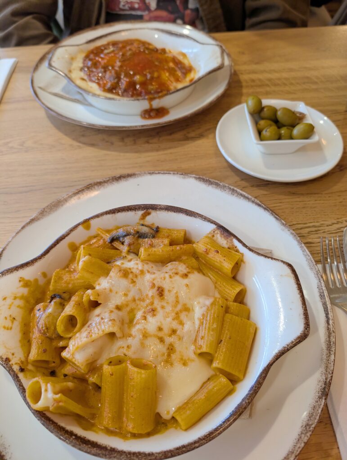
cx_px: 174
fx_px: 320
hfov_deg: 56.9
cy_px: 230
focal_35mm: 24
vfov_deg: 71.5
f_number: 1.68
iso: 243
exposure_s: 1/100
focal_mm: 6.9
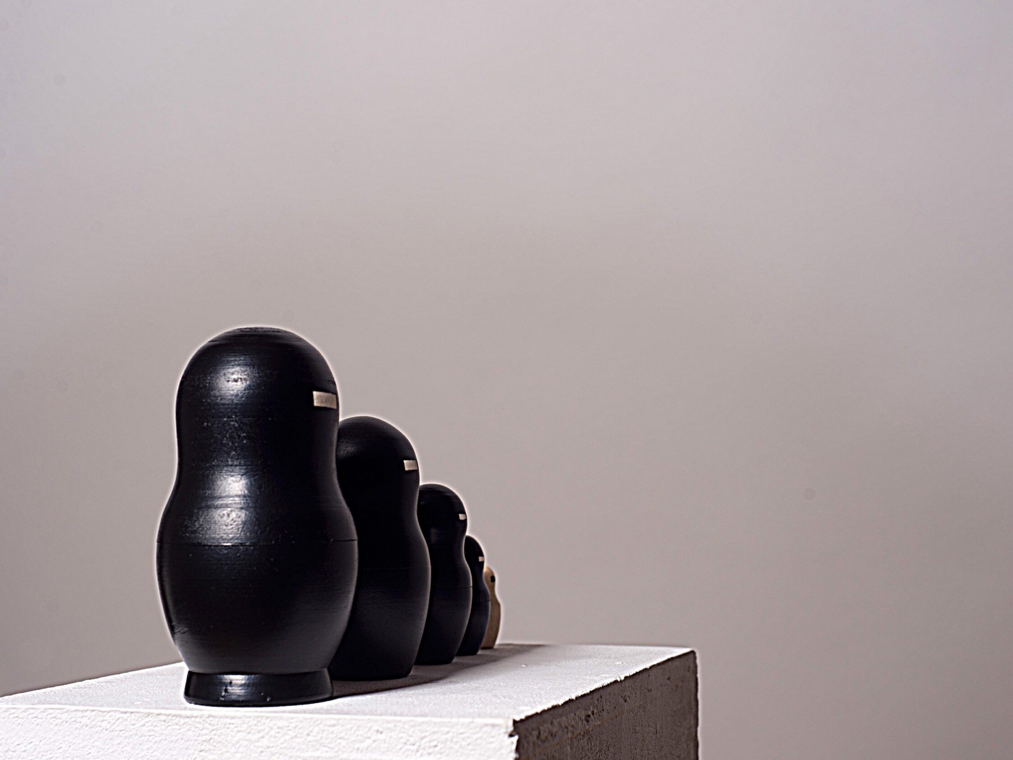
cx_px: 513
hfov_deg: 34.9
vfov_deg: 26.6
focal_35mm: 55
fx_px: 1609
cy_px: 377
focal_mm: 50
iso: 200
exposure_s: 1/40
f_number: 7.1
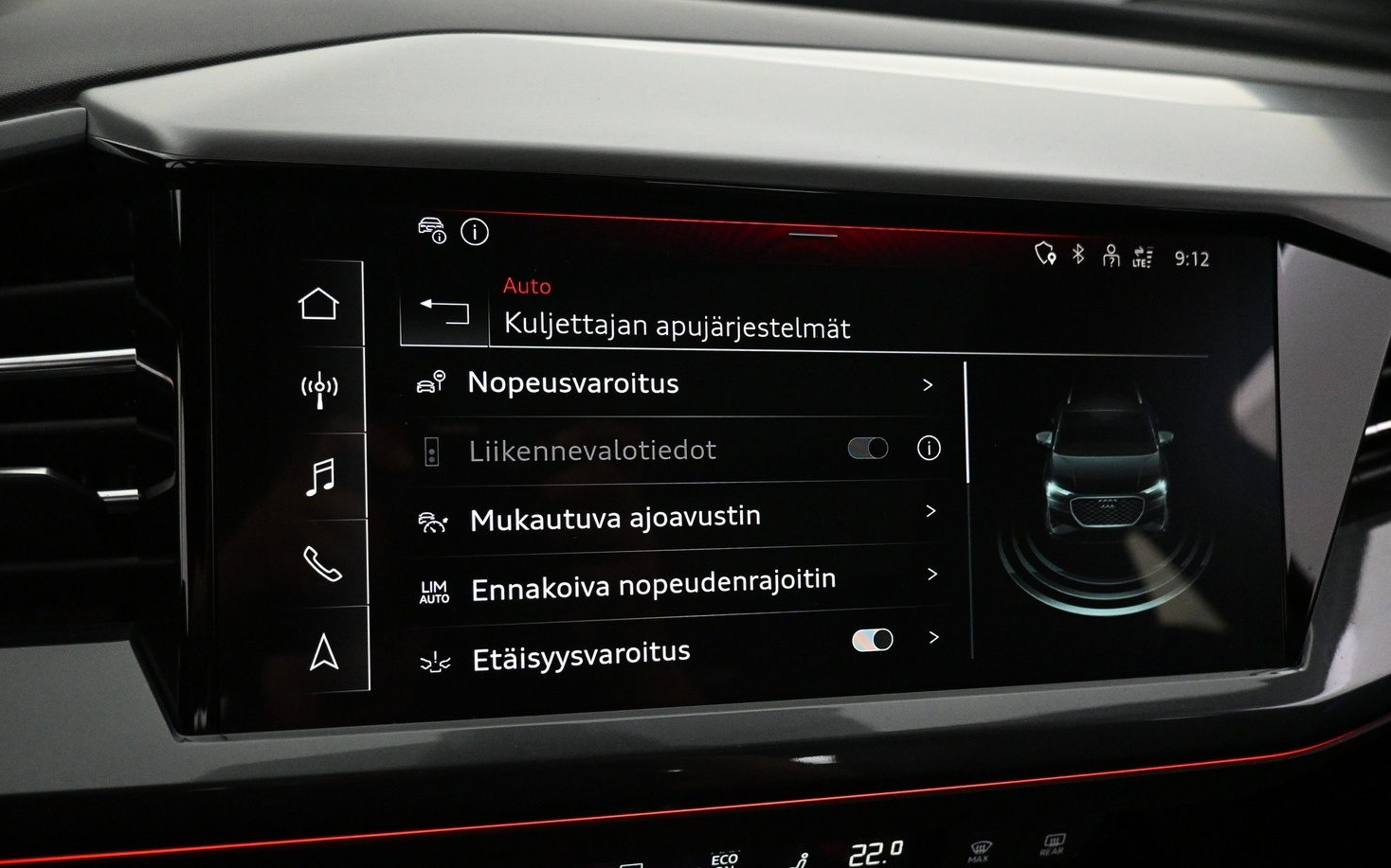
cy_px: 501
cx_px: 713
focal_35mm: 27
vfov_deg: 45.9
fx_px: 1023
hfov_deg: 68.4
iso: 4000
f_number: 3.5
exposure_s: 1/125
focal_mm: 16
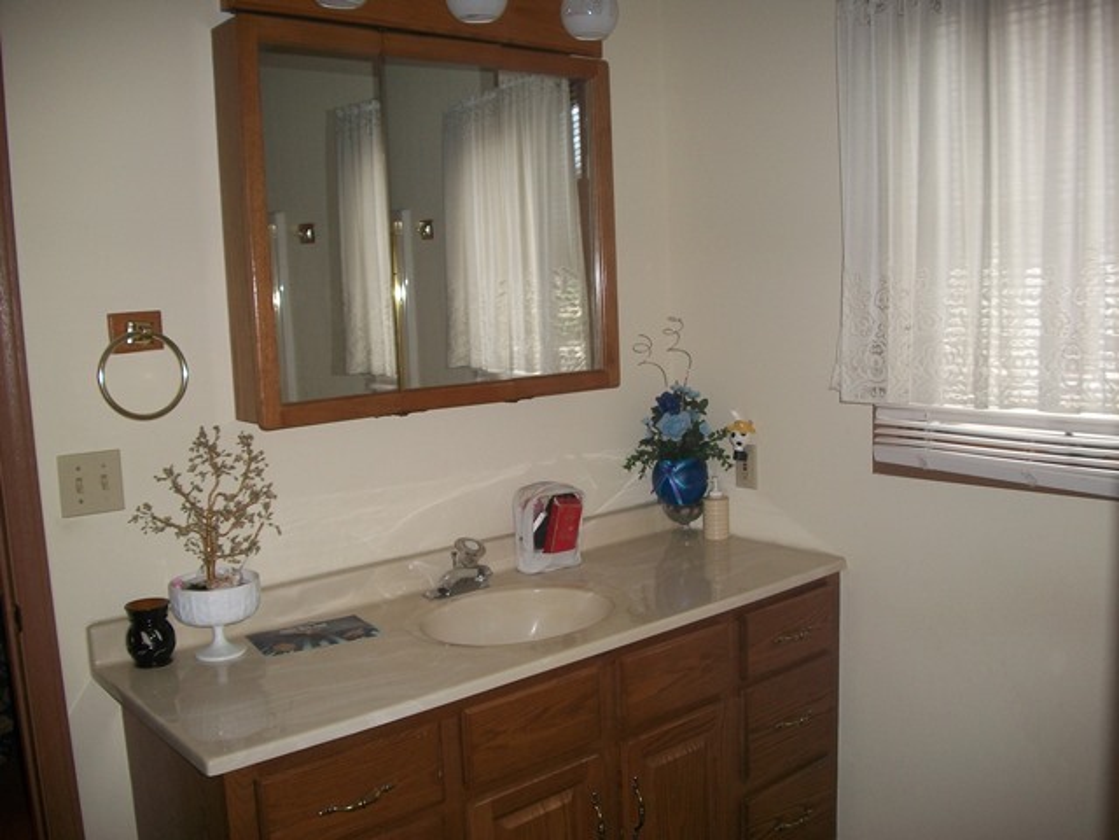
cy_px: 420
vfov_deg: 44.2
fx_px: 1034
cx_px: 560
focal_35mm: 32
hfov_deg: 56.8
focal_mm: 5.7
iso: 80
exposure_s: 1/60
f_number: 2.9
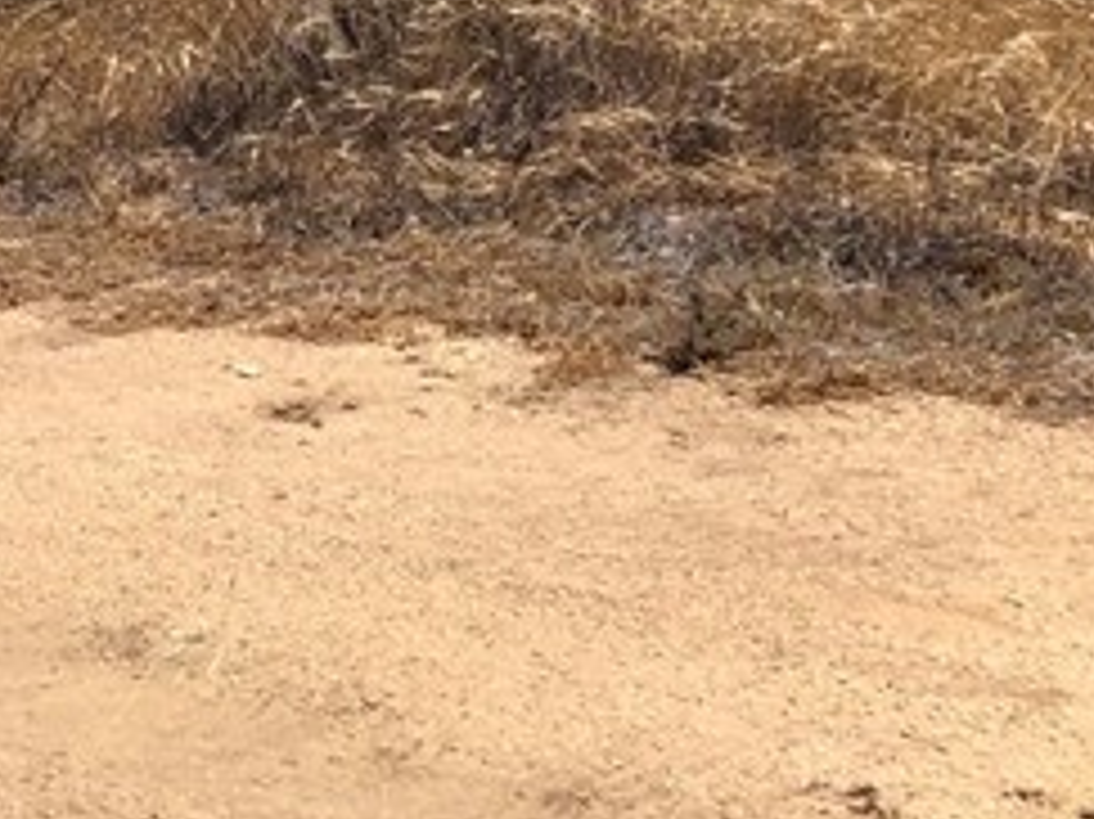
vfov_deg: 11.7
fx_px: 3727
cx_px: -1013
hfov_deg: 14.3
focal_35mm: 118
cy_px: -576
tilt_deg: -0.6
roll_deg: -2.2
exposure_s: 1/2288
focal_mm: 3.99
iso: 20
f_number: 1.8
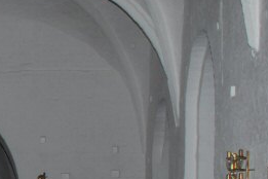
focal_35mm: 93
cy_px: 247
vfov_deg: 14.0
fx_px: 692
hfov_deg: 18.4
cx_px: -176
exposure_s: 1/60
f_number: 4
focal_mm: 18
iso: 200
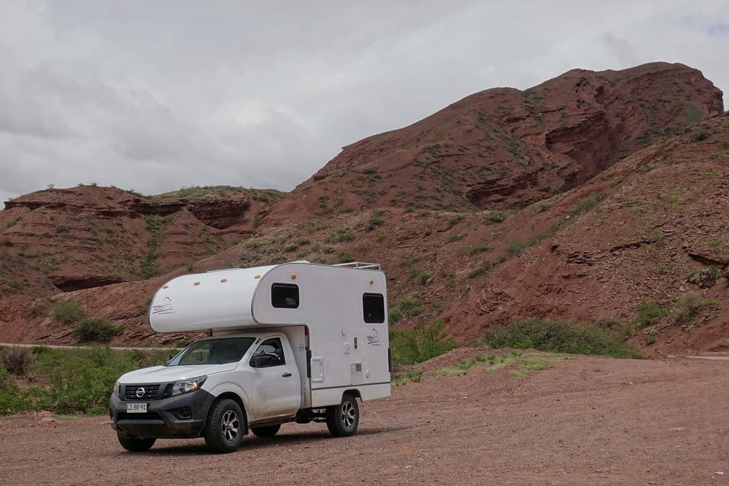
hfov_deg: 38.2
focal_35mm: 52
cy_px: 243
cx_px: 364
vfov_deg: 26.0
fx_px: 1053
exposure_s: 1/200
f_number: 4
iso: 125
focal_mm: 18.89
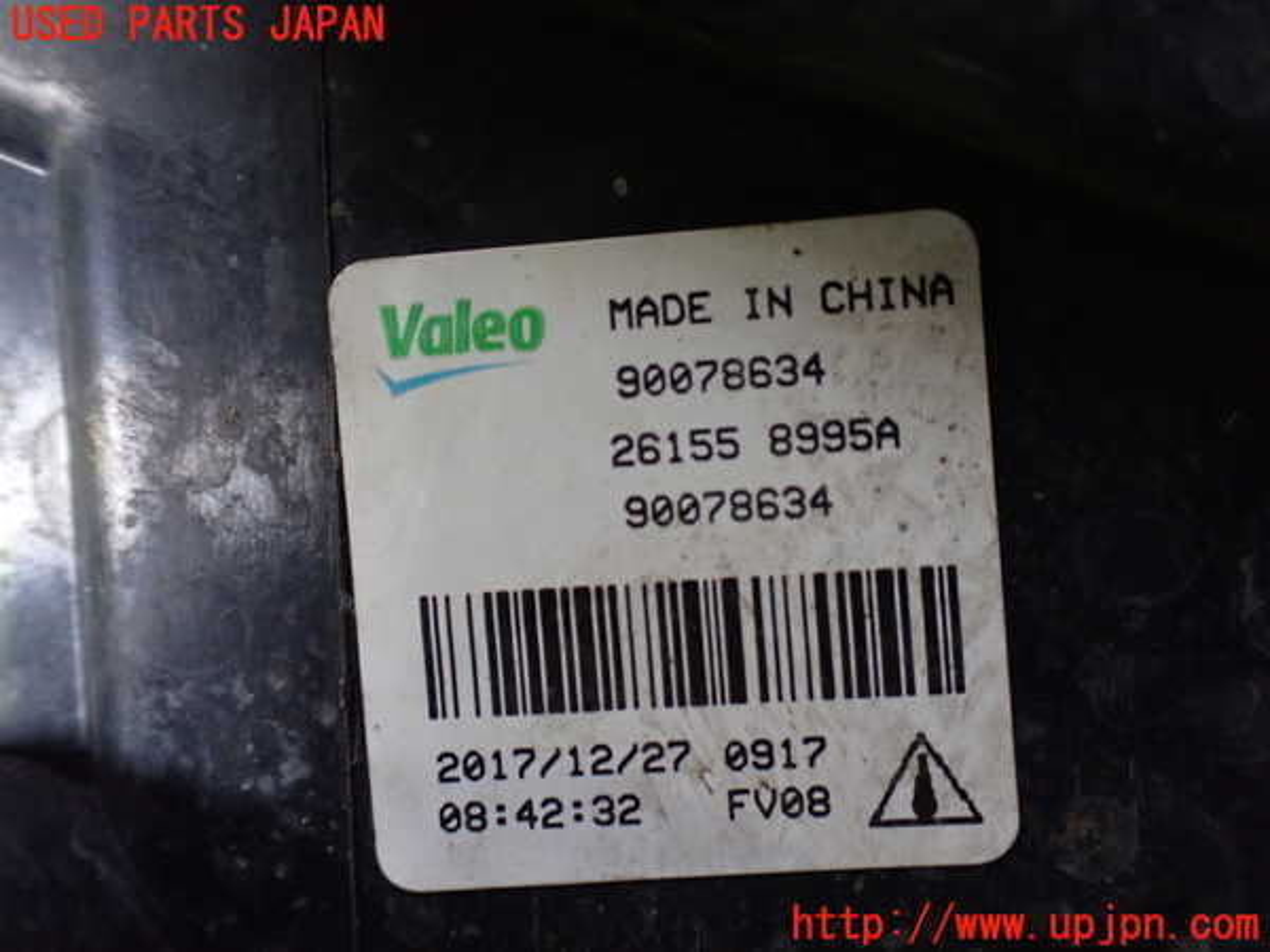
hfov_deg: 56.8
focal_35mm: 32
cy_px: 476
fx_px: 1174
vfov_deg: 44.2
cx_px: 635
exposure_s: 1/30
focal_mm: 5.79
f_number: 2.4
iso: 800
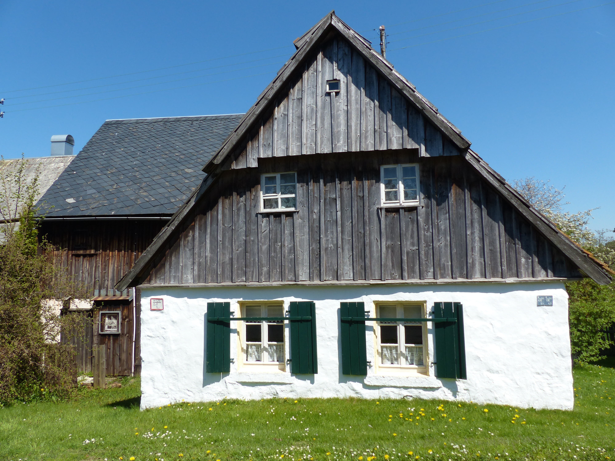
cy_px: 230
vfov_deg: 54.9
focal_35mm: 25
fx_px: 444
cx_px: 308
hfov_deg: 69.4
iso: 100
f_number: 4
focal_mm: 4.5
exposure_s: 1/800
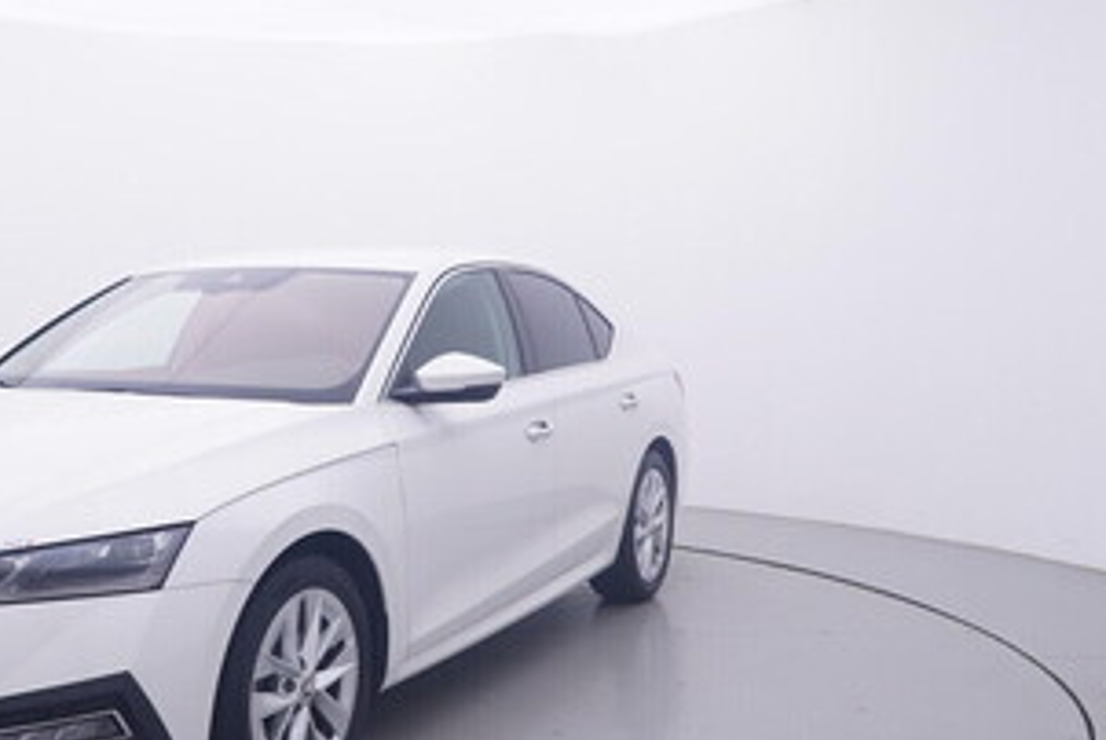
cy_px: 386
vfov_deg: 32.8
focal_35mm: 41
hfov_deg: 46.3
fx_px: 1258
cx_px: 328
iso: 200
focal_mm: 15
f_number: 5
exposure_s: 1/80
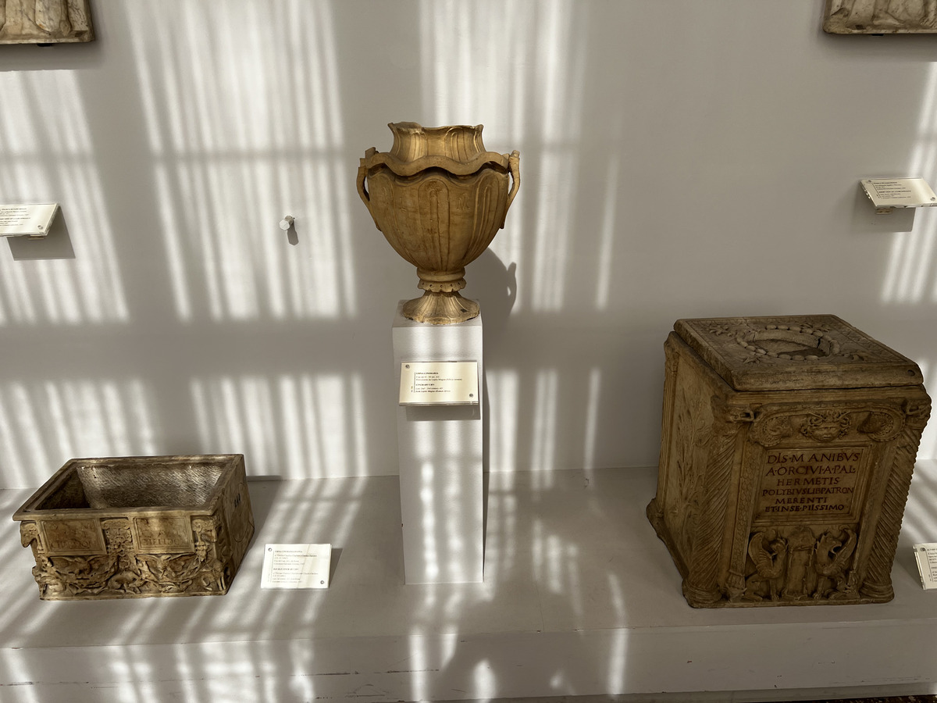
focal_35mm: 26
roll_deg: +1.4
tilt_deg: -22.5
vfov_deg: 53.1
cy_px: 352
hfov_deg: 67.3
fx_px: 704
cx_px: 468
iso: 50
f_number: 1.5
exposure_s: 1/1029
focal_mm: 5.7
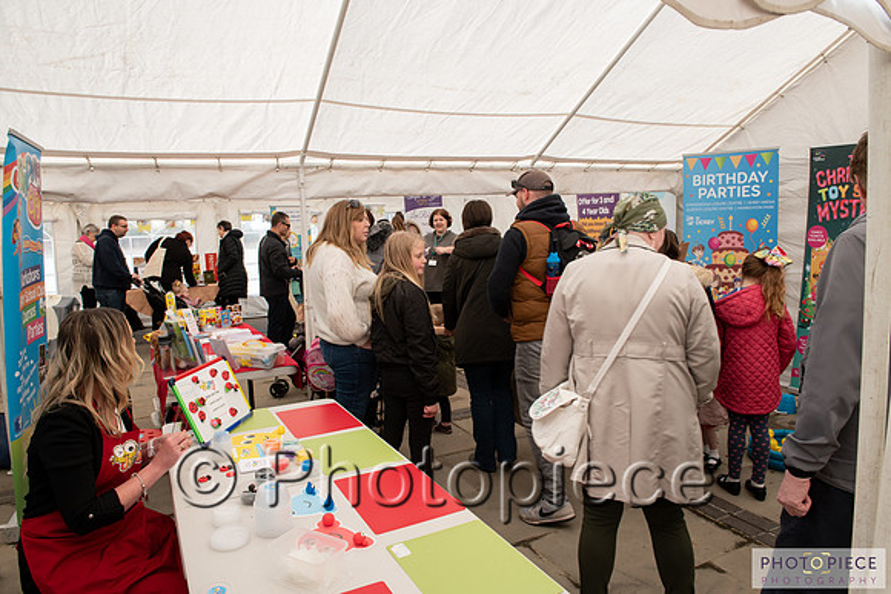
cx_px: 446
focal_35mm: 24
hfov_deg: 73.7
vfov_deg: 53.2
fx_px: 594
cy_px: 297
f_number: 8
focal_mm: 24
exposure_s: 1/80
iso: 280
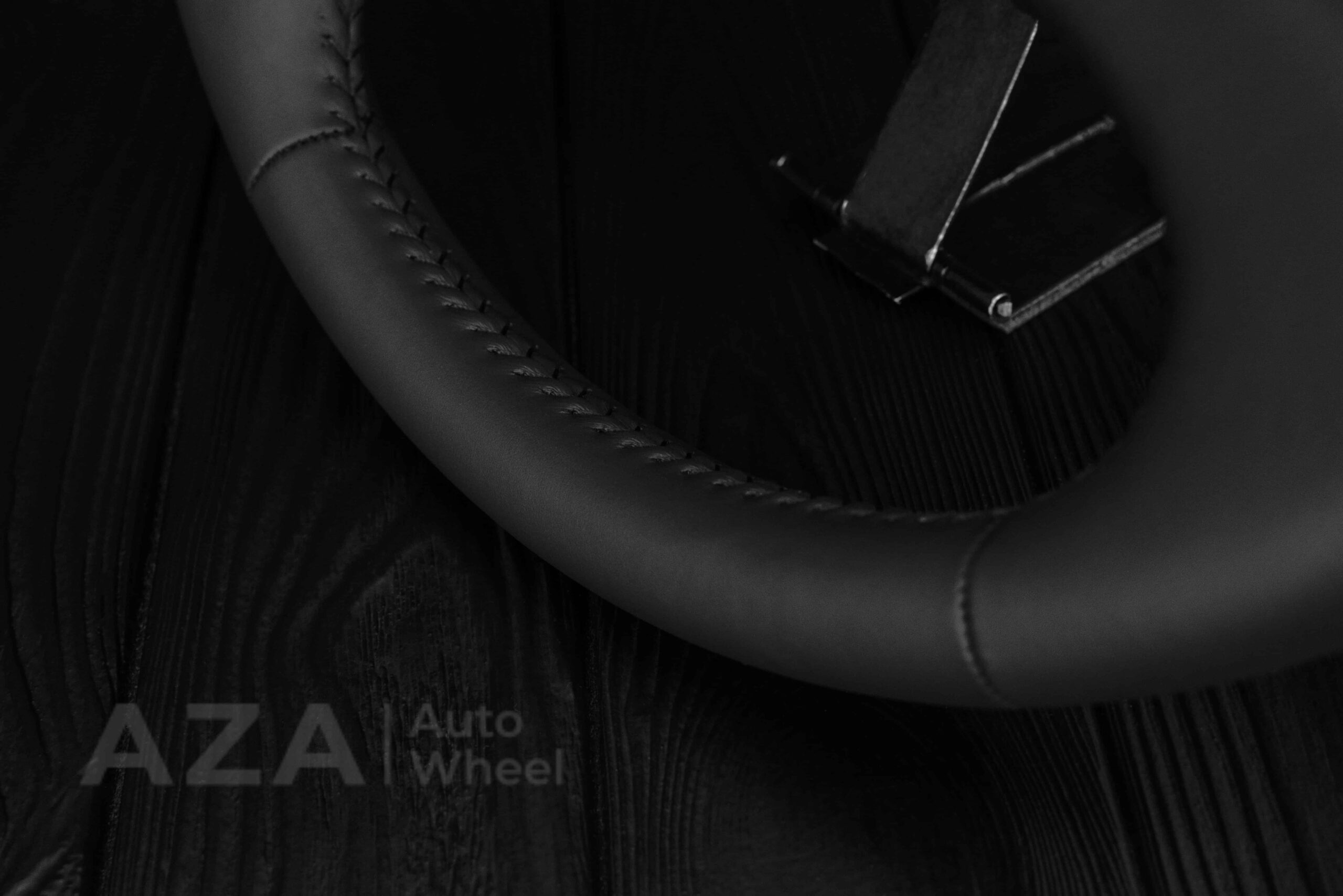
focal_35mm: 52
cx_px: 672
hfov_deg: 37.8
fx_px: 1959
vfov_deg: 25.8
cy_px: 448
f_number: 6.3
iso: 500
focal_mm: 35
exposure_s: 1/125
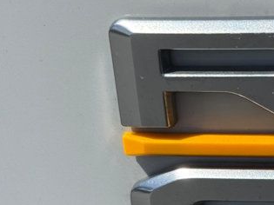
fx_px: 1234
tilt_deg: -20.1
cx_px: 314
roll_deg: +1.7
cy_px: 235
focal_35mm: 156
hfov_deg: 12.4
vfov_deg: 9.4
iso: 80
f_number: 1.78
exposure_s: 1/7874
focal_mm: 6.76
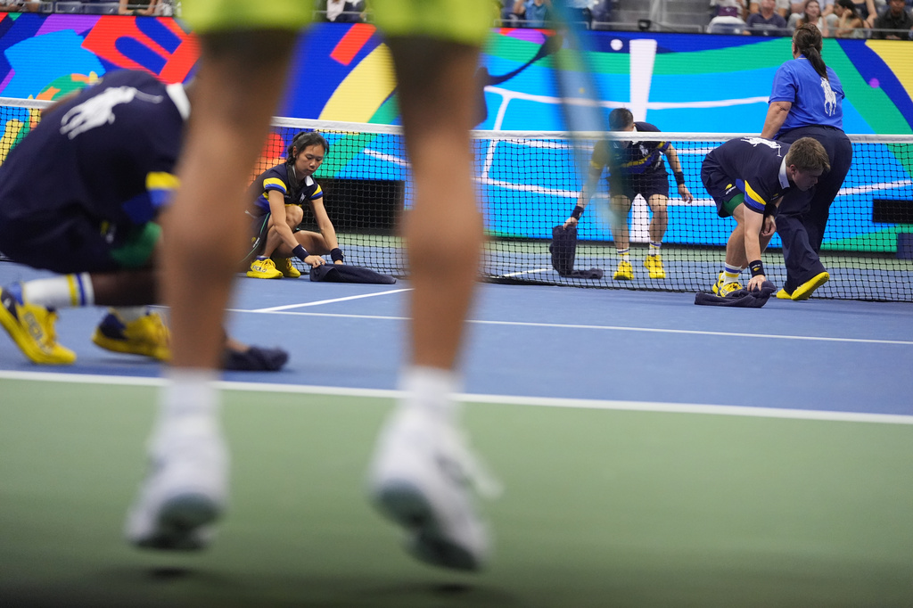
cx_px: 456
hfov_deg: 15.0
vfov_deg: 10.0
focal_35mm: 137
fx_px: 3473
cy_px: 304
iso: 5000
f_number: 2.8
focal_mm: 137
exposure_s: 1/2500
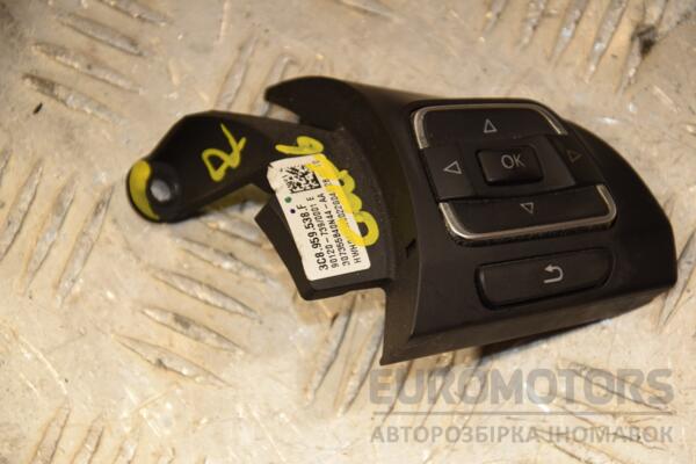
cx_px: 348
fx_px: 3045
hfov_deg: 13.0
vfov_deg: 8.7
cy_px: 232
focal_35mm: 158
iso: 800
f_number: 6.3
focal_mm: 105
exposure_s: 1/200
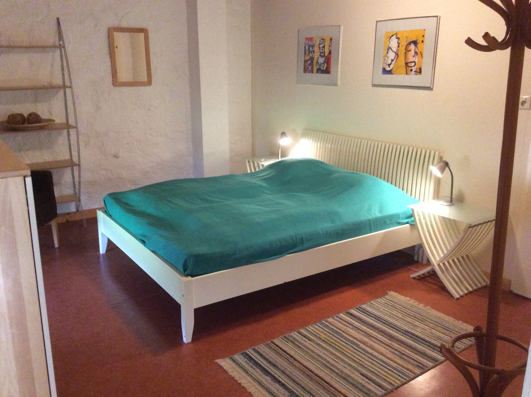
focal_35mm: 32
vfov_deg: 44.1
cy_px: 198
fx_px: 490
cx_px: 266
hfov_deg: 56.9
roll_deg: +1.0
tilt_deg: -15.2
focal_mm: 3.3
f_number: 2.4
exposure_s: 1/20
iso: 320
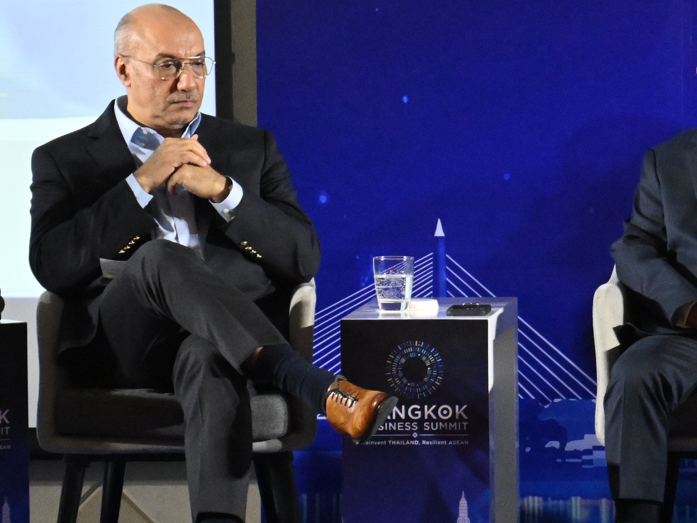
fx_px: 10529
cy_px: 22
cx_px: 780
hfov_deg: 3.8
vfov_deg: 2.8
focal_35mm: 523
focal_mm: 140
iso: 6400
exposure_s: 1/160
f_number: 6.3
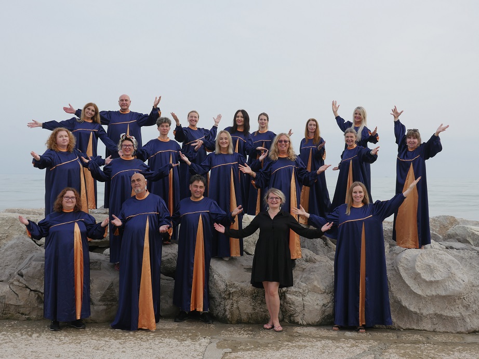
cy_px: 180
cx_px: 240
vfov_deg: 31.5
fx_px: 637
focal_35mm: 46
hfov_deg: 41.2
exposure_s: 1/320
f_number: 4.5
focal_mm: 23
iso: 200
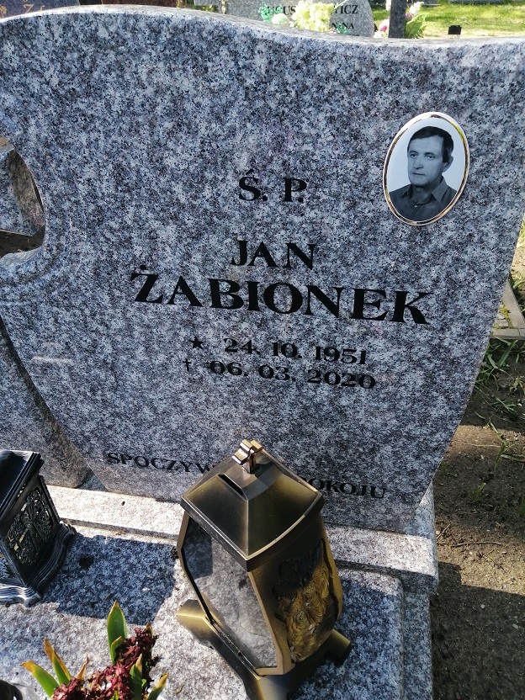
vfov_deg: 67.3
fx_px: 526
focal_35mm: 26
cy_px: 350
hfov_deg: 53.1
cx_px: 262
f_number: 1.8
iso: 50
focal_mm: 3.6
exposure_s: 1/317
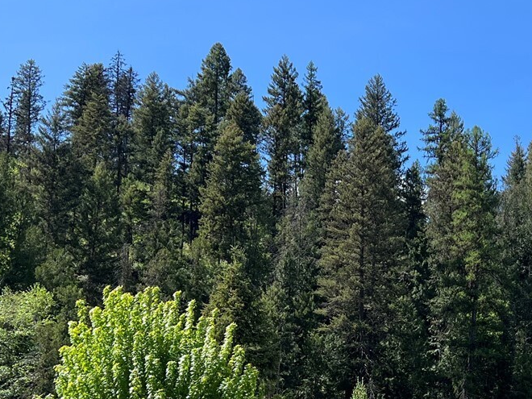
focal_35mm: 63
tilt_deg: +11.4
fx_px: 968
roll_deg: -1.2
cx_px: 401
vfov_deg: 22.6
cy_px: 369
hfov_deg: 30.2
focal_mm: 5.7
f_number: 1.5
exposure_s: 1/1869
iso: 50
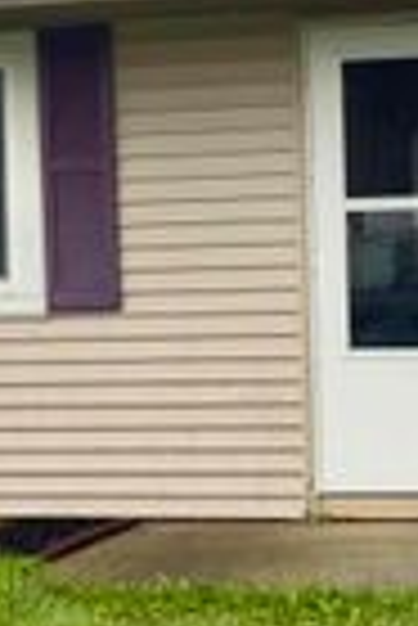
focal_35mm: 146
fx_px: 2536
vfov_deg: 14.0
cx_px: 67
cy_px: 263
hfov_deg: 9.4
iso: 80
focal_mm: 6.76
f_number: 1.78
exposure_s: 1/389
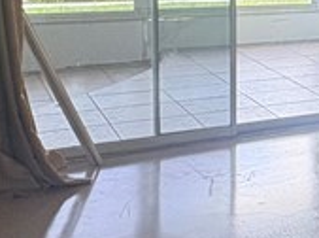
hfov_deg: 16.8
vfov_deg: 16.9
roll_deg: -2.7
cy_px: -9
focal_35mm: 85
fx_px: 782
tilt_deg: -4.6
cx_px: 647
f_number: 2.2
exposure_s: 1/120
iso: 125
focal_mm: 2.22
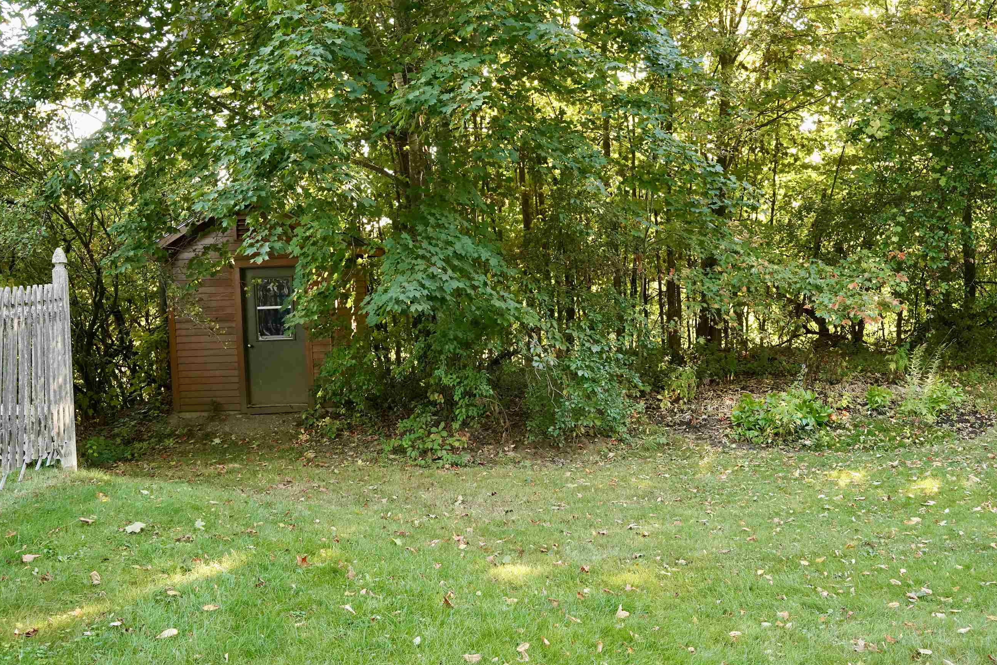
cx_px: 546
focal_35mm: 33
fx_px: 914
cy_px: 330
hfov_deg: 57.1
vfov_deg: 40.0
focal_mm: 28
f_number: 8
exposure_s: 1/250
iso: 5000
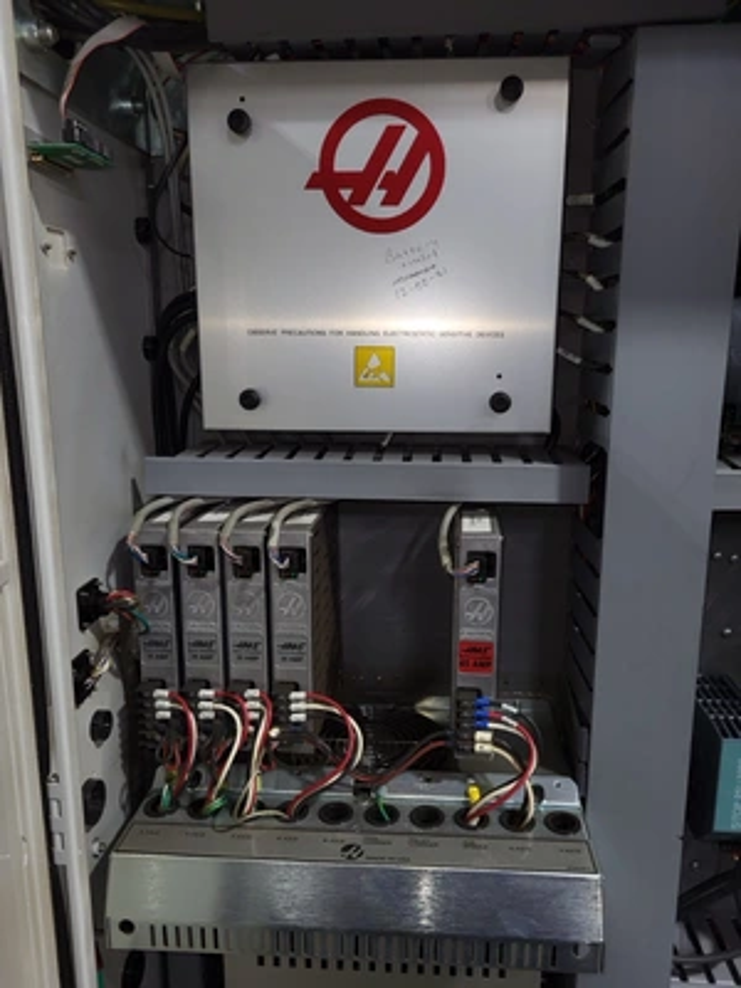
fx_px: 742
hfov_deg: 53.1
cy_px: 494
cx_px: 370
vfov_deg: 67.3
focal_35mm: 26
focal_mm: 5.4
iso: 100
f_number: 1.8
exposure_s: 1/40
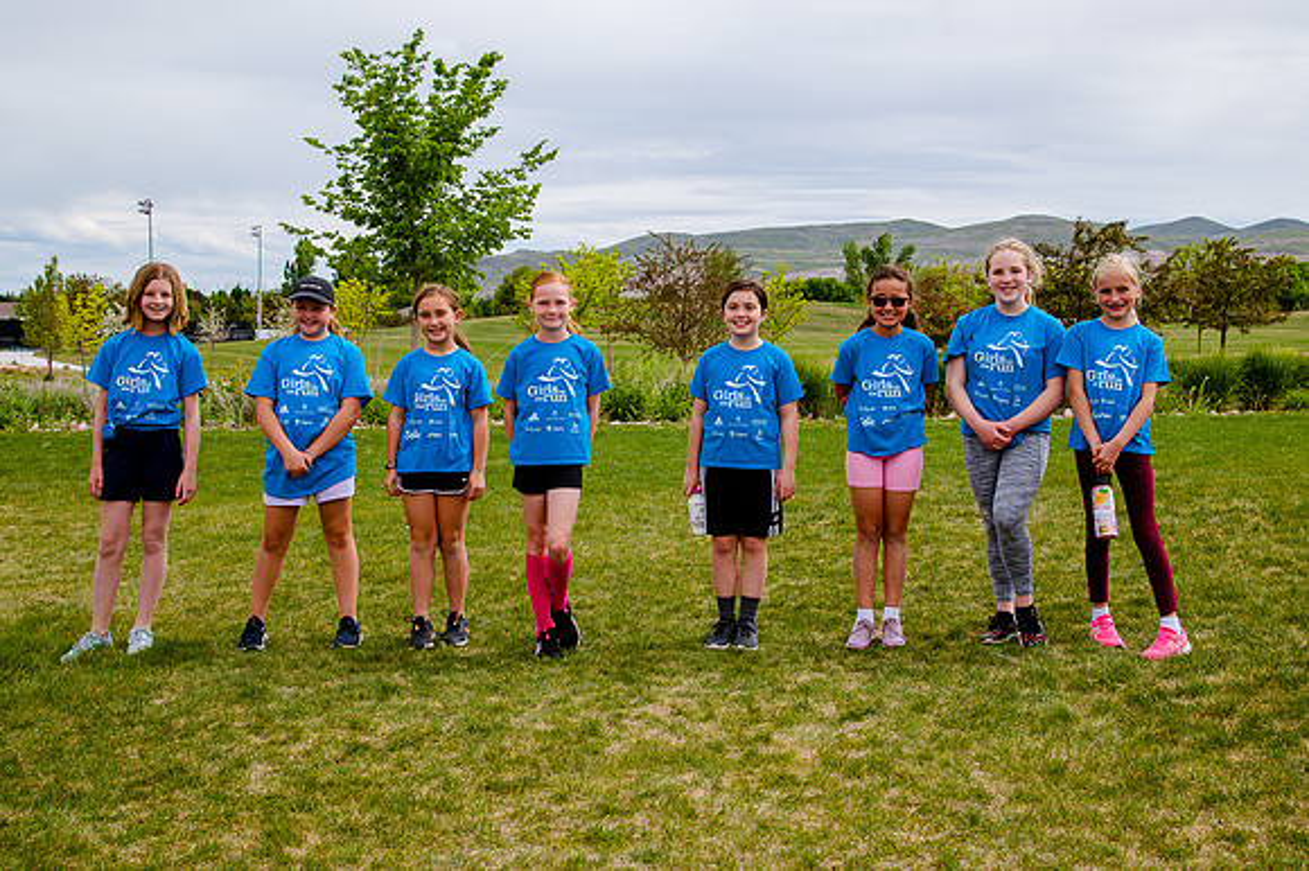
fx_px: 1510
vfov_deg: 32.1
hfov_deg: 46.9
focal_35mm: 42
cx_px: 671
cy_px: 375
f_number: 9
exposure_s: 1/400
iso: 200
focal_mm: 35
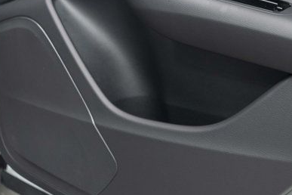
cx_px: 206
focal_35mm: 74
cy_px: 20
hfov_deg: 27.1
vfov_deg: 18.1
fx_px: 600
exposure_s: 1/50
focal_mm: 28
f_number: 3.2
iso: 800
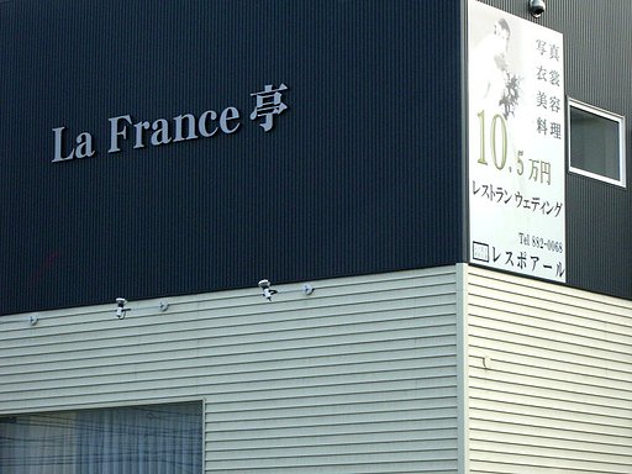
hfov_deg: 18.4
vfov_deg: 13.8
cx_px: 316
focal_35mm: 107
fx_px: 1954
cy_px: 237
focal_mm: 17.4
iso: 160
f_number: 4.8
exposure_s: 1/200
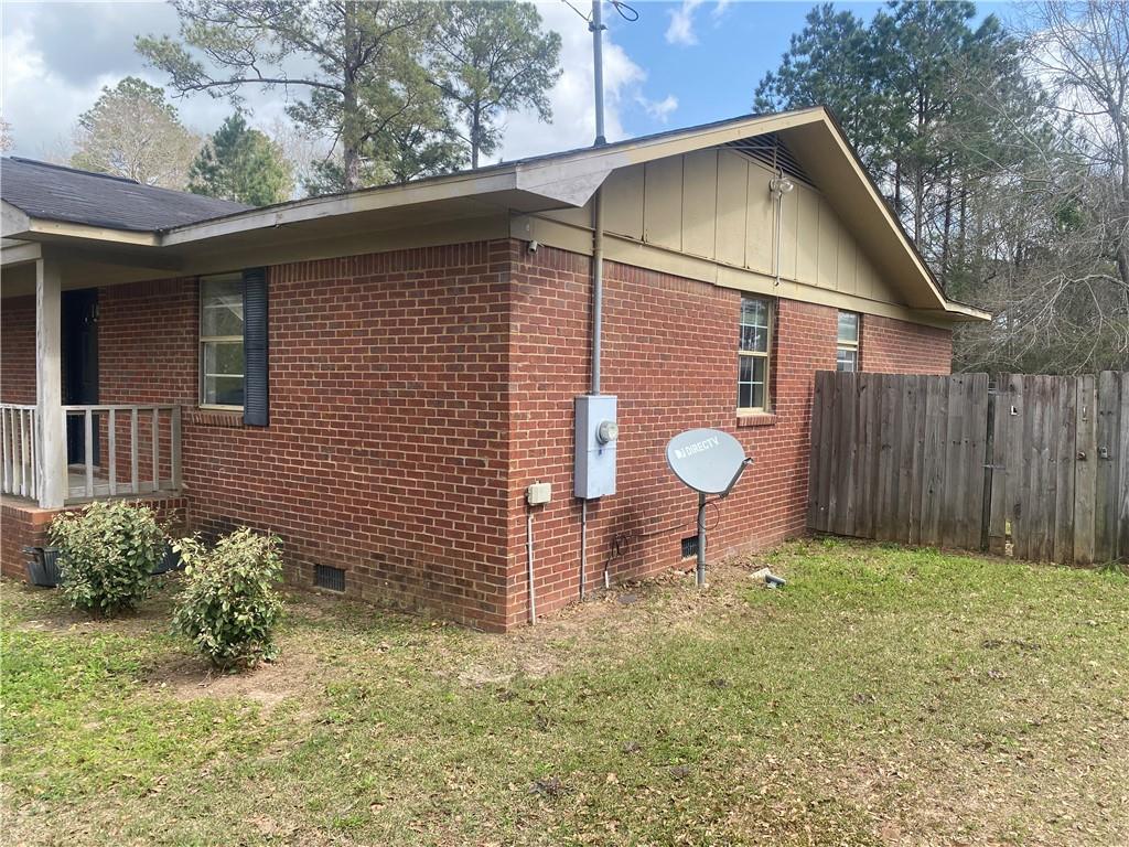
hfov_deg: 67.3
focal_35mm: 26
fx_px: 848
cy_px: 424
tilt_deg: -5.8
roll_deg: -0.6
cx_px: 564
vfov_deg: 53.1
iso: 32
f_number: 1.8
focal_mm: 4.25
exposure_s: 1/1007
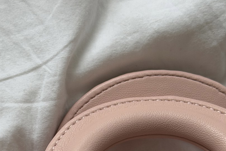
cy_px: 184
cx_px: 36
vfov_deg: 10.9
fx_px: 772
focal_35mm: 123
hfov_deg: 16.5
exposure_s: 1/147
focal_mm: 6.76
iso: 50
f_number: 1.78
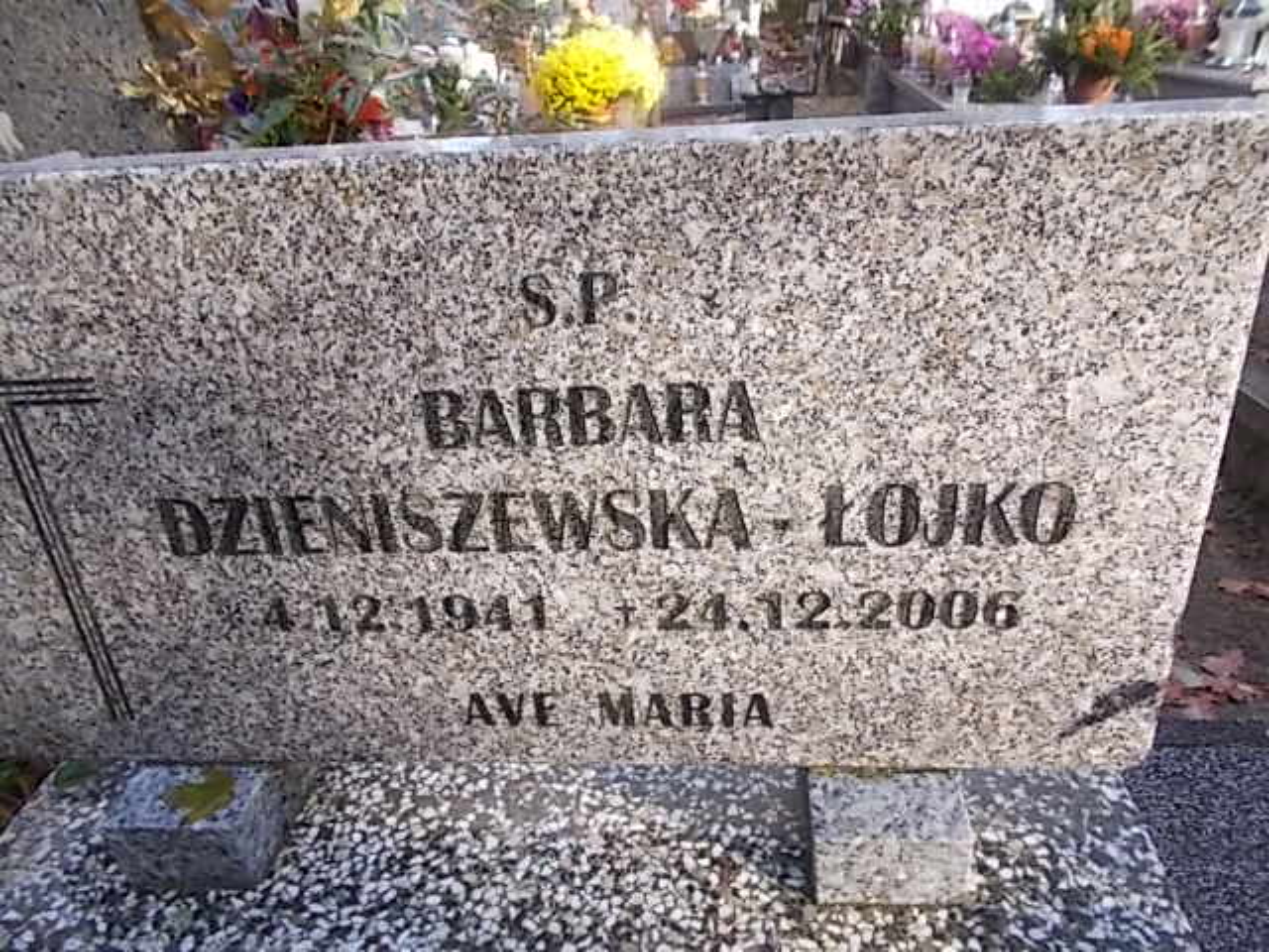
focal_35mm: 26
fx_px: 953
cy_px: 476
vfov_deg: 53.1
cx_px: 634
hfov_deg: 67.3
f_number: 3.2
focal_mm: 4.6
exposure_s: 1/80
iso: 80
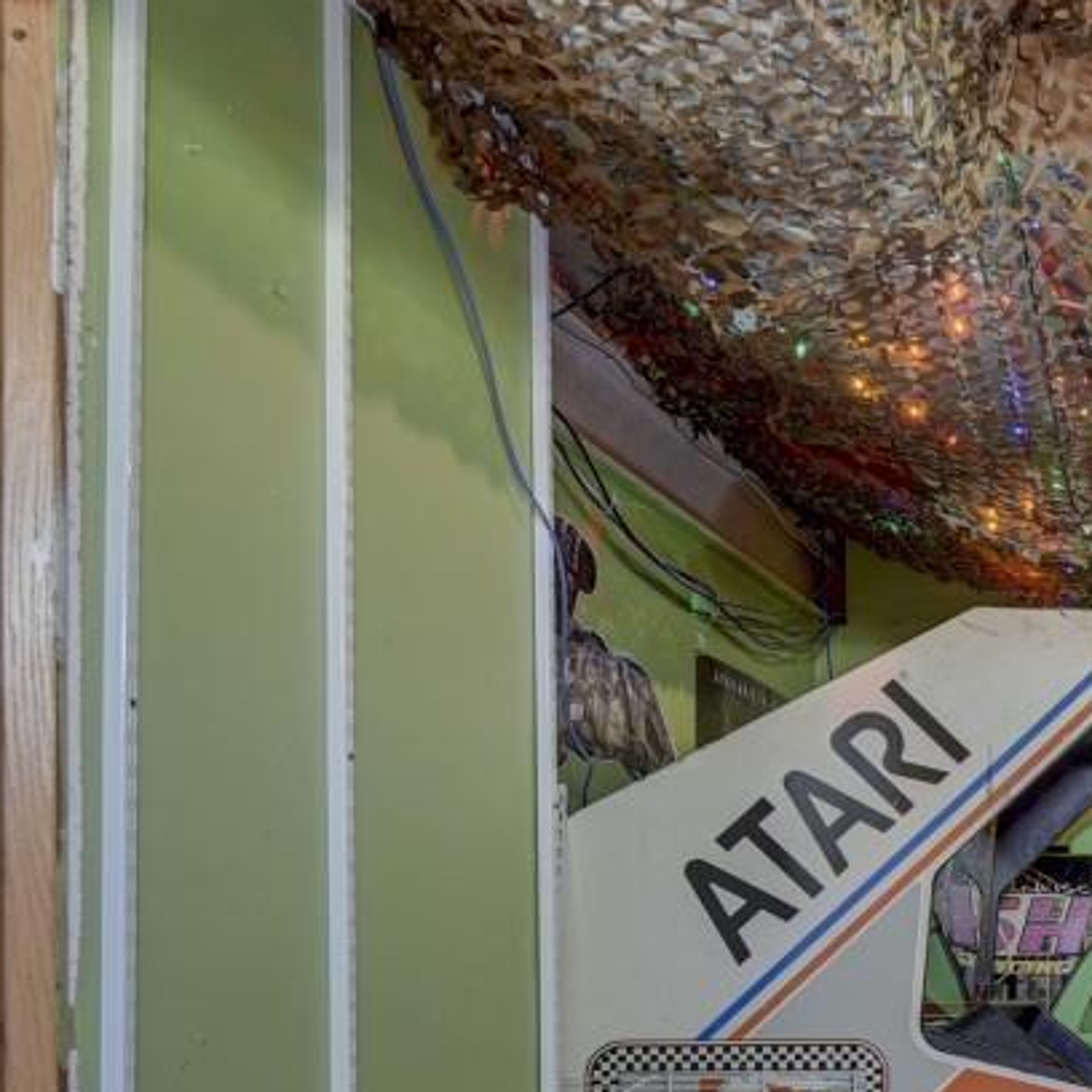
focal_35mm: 80
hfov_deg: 18.6
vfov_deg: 21.2
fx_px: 2855
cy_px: 996
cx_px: 1726
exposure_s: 1.3
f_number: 8
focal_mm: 24
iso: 400
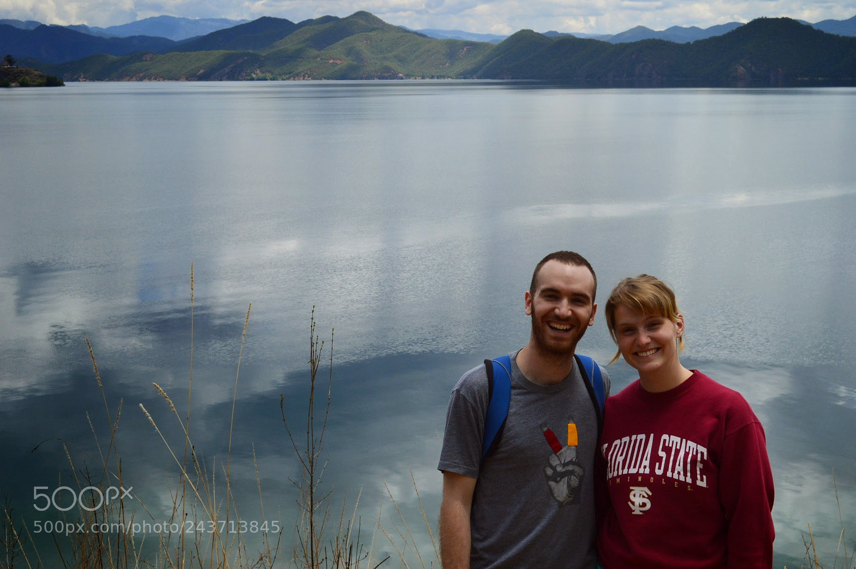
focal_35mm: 54
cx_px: 428
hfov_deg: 36.9
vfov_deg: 25.0
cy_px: 284
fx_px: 1283
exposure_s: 1/500
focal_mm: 36
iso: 400
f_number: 11
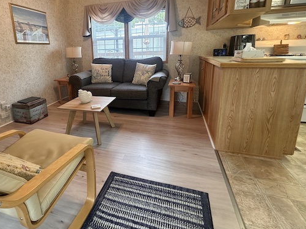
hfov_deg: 83.5
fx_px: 168
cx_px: 120
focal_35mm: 19
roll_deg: +1.7
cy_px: 85
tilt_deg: -11.4
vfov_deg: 67.6
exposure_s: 1/60
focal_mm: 2.22
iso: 200
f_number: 2.2
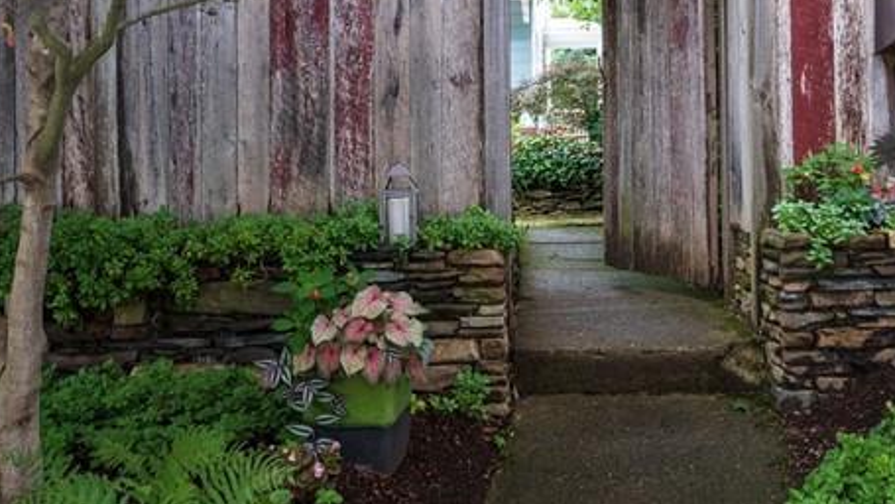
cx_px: 534
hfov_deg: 50.2
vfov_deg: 29.3
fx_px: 949
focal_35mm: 40
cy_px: 128
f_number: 8
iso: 1000
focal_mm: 16
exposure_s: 1/40
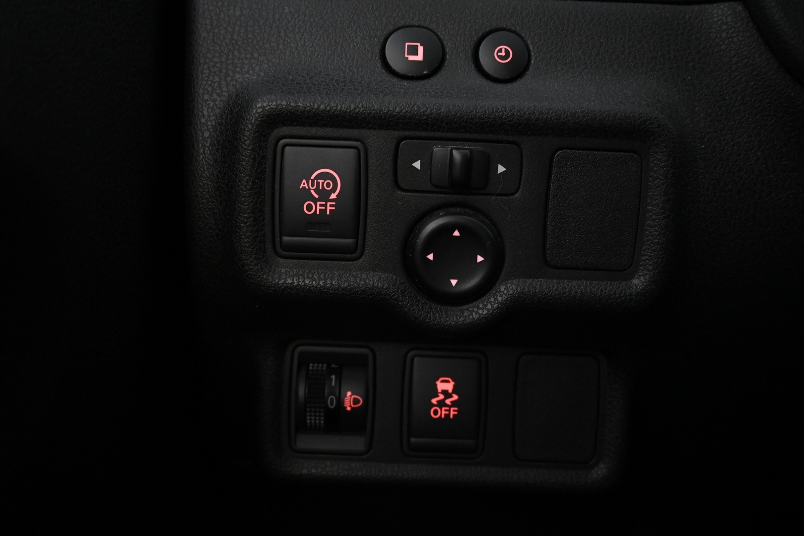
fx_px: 821
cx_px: 402
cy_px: 268
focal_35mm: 37
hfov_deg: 52.2
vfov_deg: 36.2
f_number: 4.2
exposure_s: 1/40
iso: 2800
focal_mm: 24.5
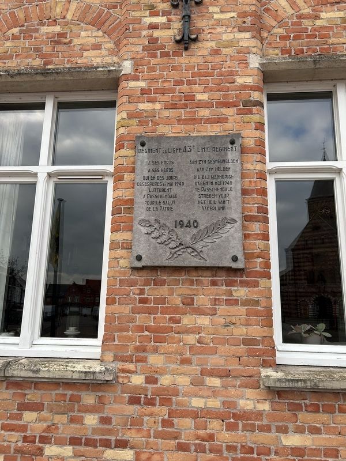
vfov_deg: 67.3
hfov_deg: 53.1
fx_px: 347
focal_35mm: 26
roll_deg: -2.6
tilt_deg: +12.7
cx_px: 173
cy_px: 230
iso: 50
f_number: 1.5
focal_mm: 5.7
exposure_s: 1/614
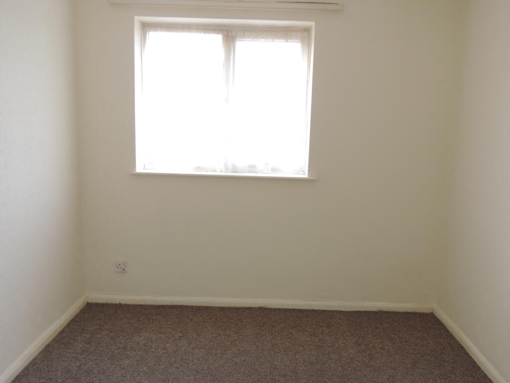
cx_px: 255
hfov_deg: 60.0
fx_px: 442
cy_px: 192
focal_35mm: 30
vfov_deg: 46.8
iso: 280
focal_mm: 5.3
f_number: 3.1
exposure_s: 1/40
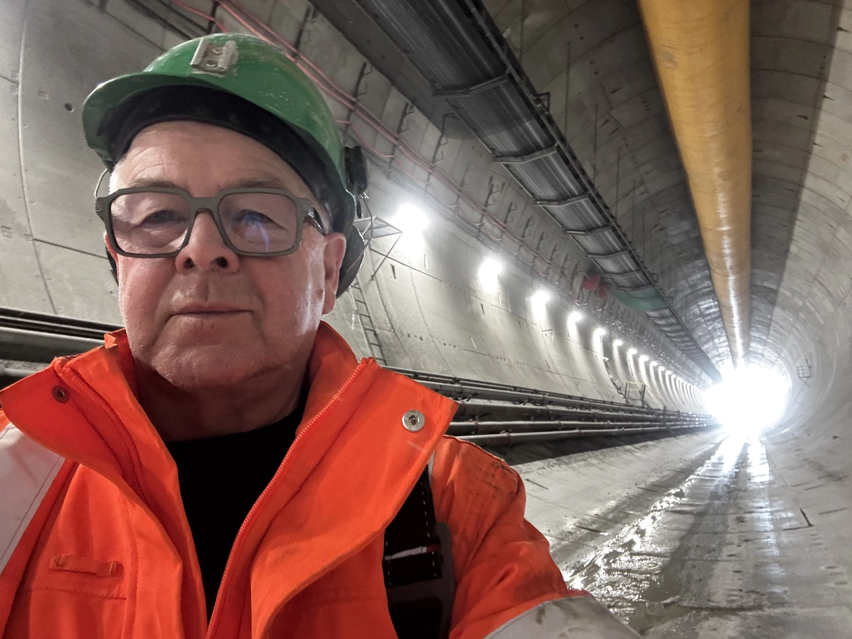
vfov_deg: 58.9
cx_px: 426
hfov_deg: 73.9
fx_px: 566
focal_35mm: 23
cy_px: 320
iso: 500
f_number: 1.9
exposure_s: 1/20
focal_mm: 2.69
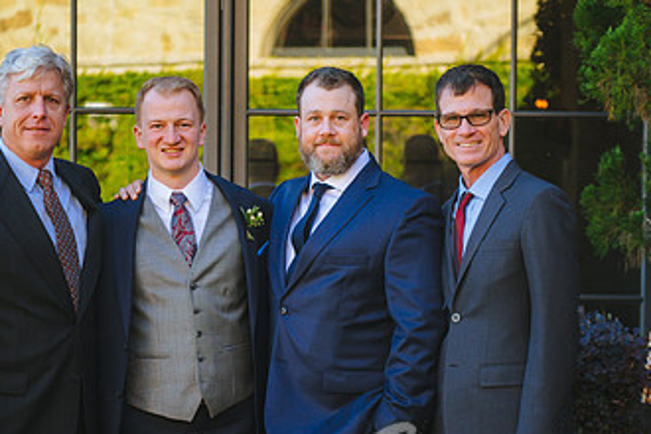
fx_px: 2224
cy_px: 312
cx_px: 302
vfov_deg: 11.1
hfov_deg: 16.7
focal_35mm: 123
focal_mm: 70
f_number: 2.8
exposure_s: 1/800
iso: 500
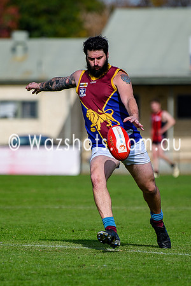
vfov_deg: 3.3
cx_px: 82
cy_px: 190
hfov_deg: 2.2
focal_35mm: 632
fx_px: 5031
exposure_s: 1/2500
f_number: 2.8
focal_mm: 200
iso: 110
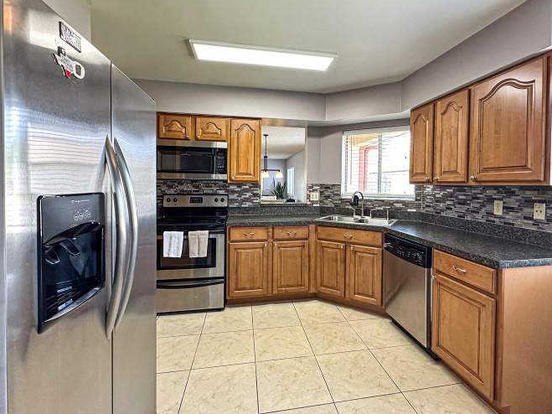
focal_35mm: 17
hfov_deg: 90.9
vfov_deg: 74.6
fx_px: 271
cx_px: 296
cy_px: 189
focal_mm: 2.22
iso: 200
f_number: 2.2
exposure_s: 1/120
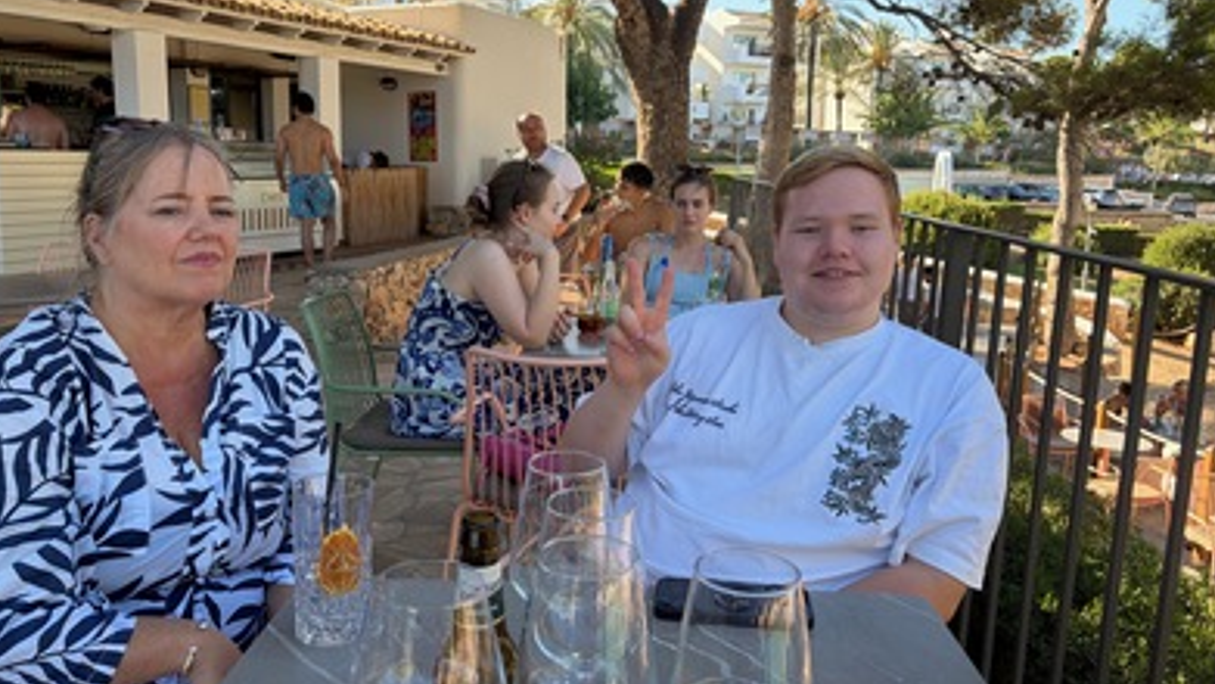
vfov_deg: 40.1
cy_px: 286
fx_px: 934
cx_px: 600
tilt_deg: -7.1
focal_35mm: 29
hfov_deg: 66.1
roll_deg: +0.0
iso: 64
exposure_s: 1/523
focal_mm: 5.96
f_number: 1.6
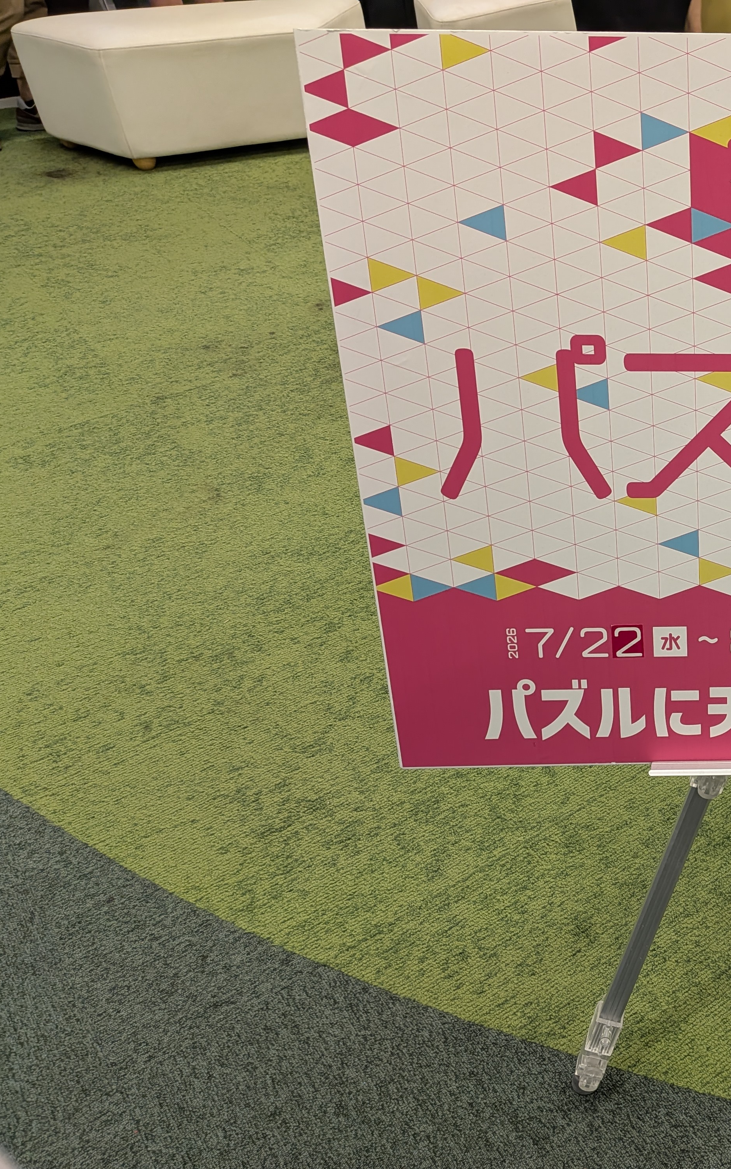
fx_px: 1084
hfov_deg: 33.3
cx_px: 774
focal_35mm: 34
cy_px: 585
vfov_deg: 56.7
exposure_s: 1/40
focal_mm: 4.53
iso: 67
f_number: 1.7
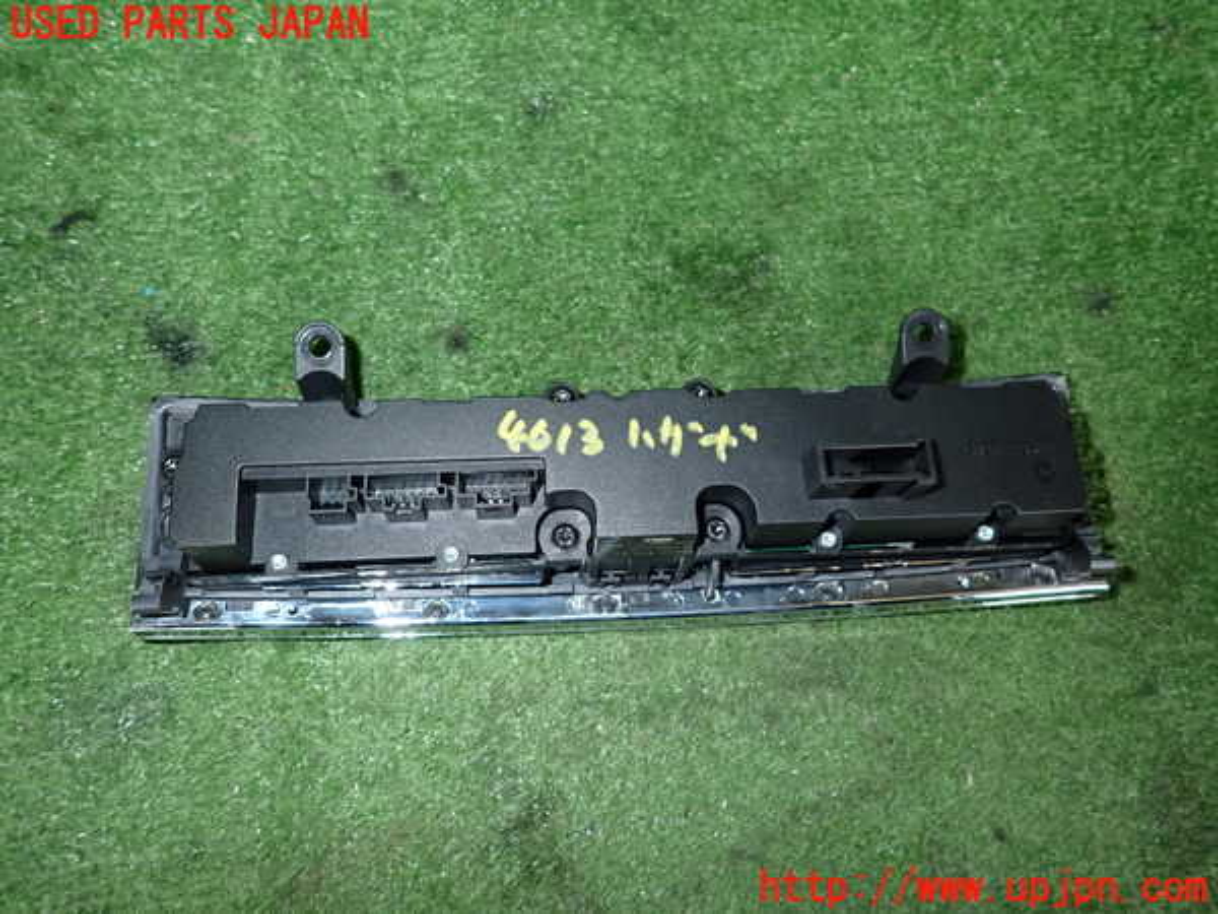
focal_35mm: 25
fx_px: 880
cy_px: 457
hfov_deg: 69.4
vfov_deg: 54.9
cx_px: 609
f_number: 5.6
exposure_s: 1/30
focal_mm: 4.5
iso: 400
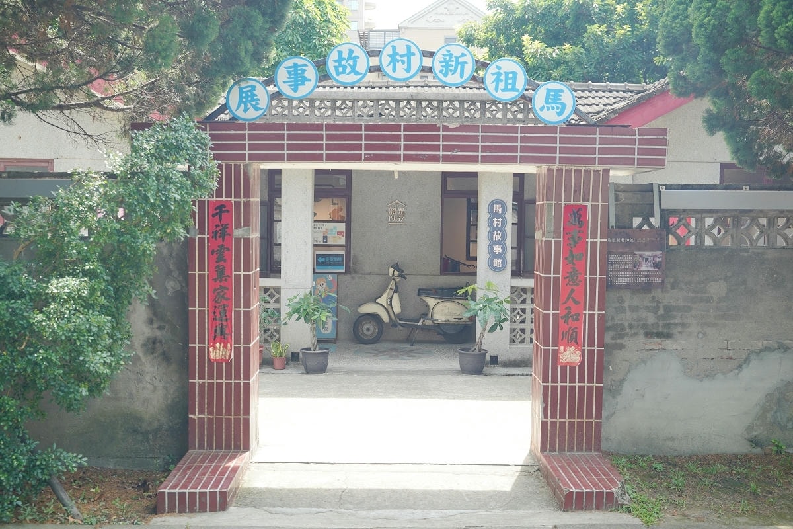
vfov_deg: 34.2
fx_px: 859
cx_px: 396
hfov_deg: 49.6
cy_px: 264
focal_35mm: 39
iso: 125
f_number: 4
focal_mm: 39
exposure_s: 1/60
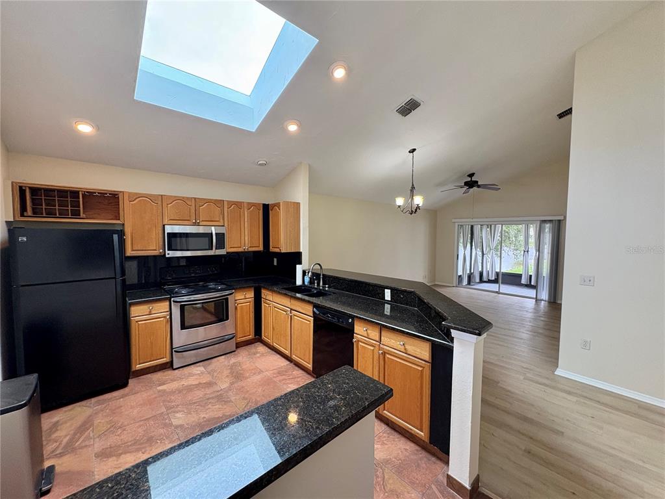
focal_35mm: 14
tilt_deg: -2.5
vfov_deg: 85.7
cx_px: 332
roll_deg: +0.4
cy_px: 250
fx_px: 269
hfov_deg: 102.1
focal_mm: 2.22
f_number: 2.2
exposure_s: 1/120
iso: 320
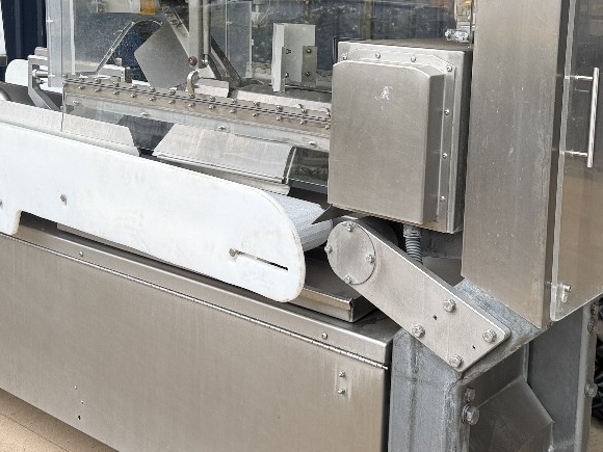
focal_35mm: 50
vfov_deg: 28.5
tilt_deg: -8.3
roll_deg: -1.7
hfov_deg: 38.1
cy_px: 97
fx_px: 871
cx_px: 343
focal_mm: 6.76
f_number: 1.78
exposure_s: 1/166
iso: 64
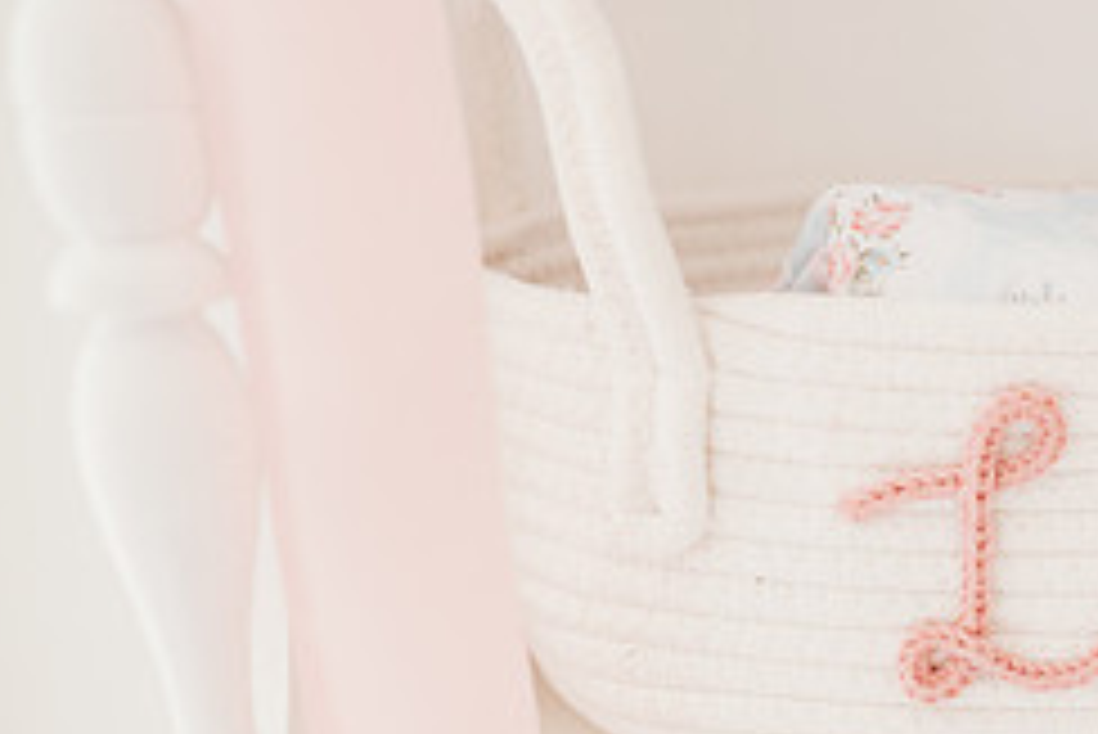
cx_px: 1197
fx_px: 1739
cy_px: 507
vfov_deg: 23.7
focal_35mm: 57
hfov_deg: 31.3
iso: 1600
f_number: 2.8
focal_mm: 24
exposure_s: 1/200
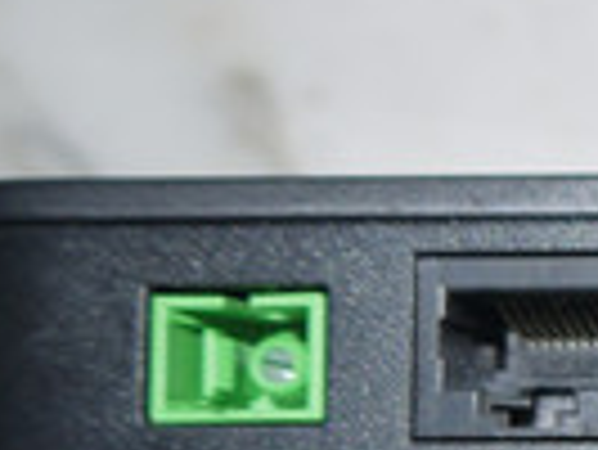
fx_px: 2334
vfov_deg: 10.9
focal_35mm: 135
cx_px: 1174
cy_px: 436
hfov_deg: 12.8
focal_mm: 14
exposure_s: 1/125
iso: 160
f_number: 3.5
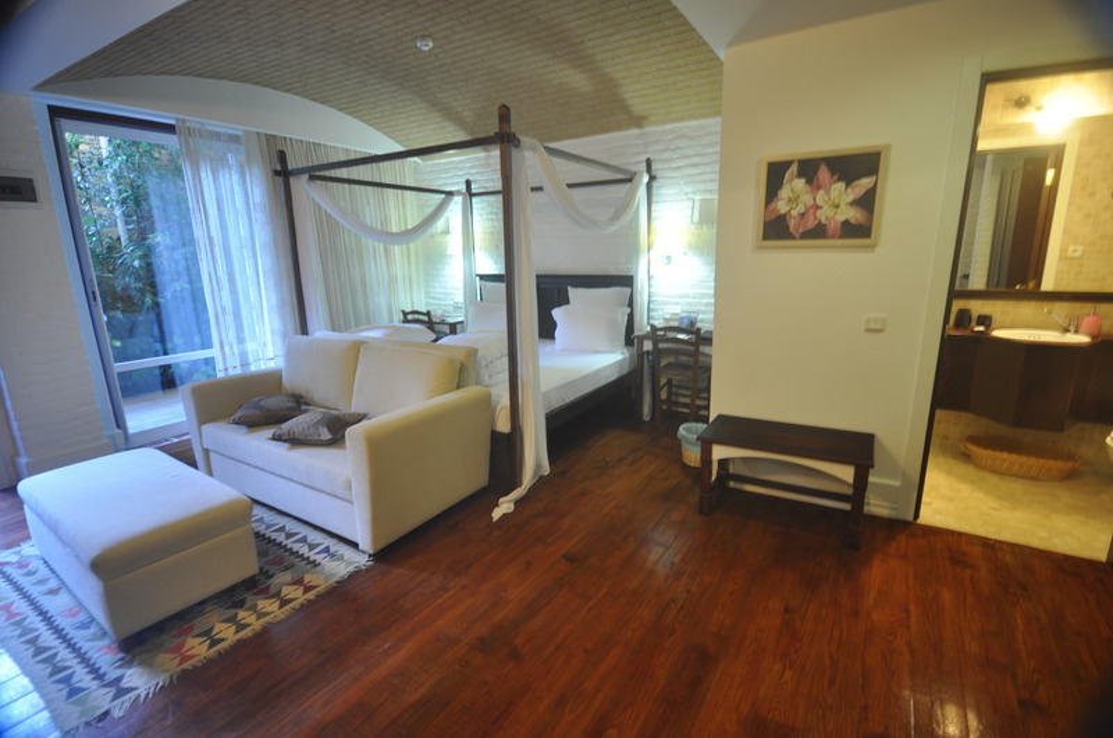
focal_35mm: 16
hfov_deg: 95.1
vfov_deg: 71.9
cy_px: 369
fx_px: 509
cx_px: 556
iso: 200
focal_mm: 11
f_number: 5.6
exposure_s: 2
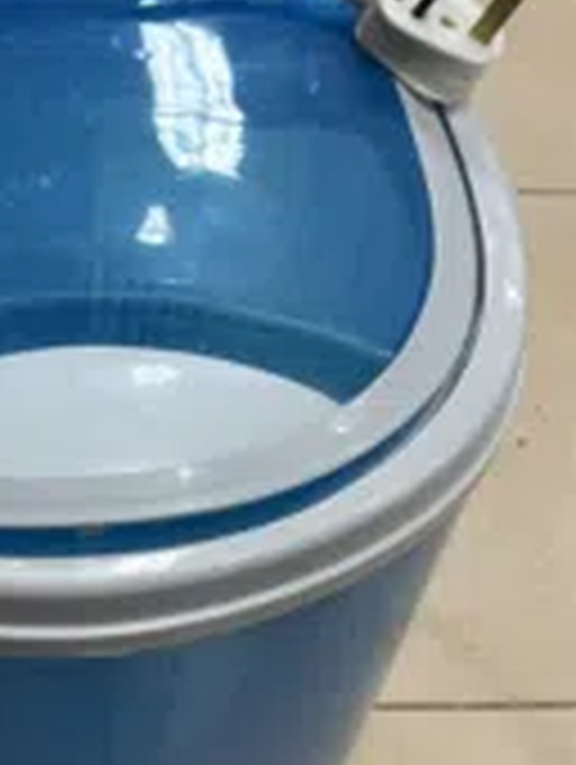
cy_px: 333
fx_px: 1350
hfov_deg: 23.5
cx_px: 76
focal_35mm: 61
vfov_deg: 31.6
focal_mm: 5.96
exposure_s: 1/100
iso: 100
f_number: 1.6
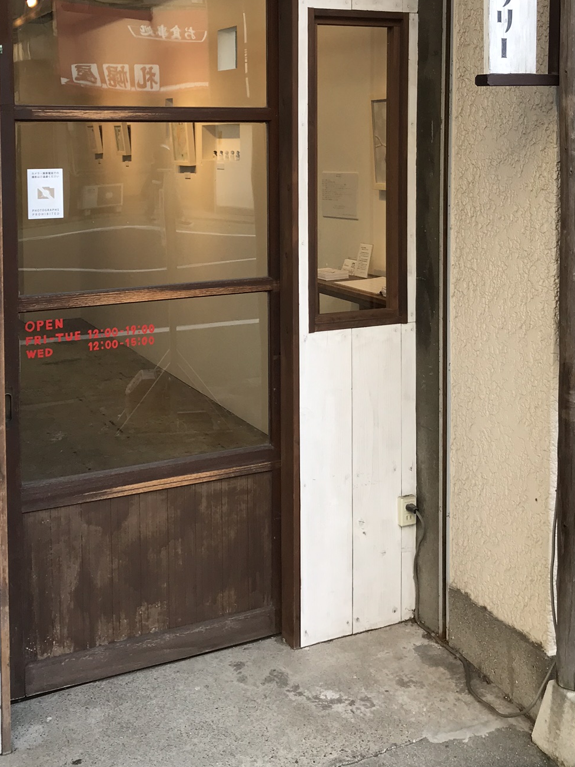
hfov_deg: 32.8
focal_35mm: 44
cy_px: 210
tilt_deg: -2.4
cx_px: 260
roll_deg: +0.7
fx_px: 975
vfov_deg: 41.9
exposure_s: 1/105
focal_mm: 3.99
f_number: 1.8
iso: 20
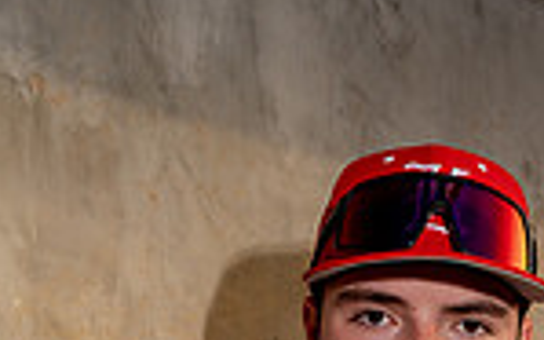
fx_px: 1601
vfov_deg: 10.6
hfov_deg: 19.0
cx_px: 482
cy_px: 779
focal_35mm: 108
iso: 125
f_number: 5.6
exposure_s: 1/250
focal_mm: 35
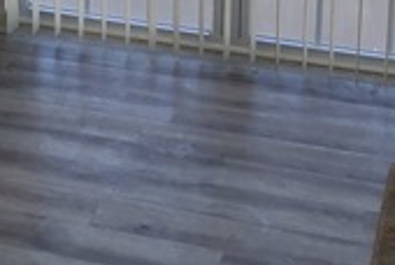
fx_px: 1253
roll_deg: +1.8
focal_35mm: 114
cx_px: -72
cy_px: -215
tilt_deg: -12.3
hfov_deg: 17.2
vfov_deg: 11.2
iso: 20
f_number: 1.8
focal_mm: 3.99
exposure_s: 1/238
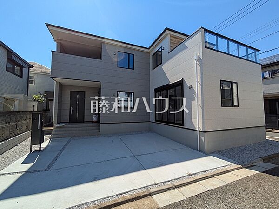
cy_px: 104
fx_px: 113
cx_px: 140
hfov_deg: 102.1
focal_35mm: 14
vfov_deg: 85.7
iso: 52
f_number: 2.2
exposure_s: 1/1658
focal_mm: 1.83
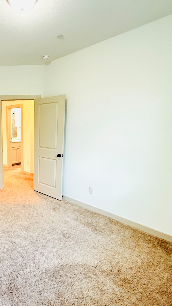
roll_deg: -0.1
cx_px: 24
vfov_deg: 83.8
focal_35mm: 21
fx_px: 170
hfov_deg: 49.1
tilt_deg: -10.2
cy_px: 154
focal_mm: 2.22
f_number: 2.2
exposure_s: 1/60
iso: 500
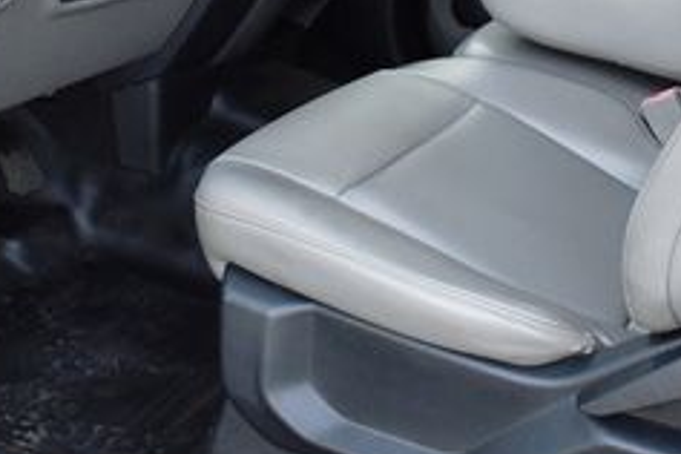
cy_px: 1
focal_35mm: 73
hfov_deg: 27.7
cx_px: 328
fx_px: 1381
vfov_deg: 18.2
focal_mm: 18
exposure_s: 1/250
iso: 800
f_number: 3.5
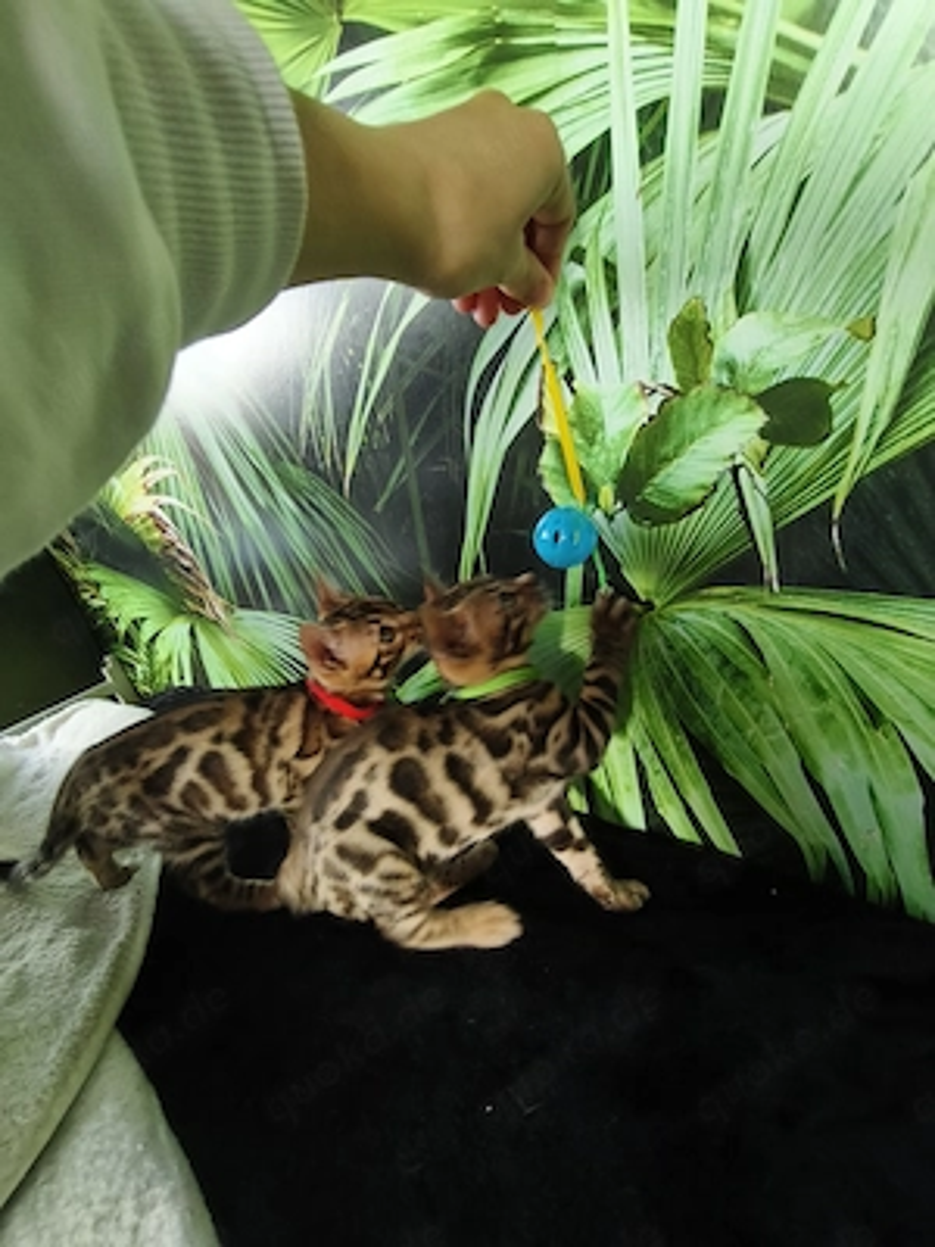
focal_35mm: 15
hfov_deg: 81.7
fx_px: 540
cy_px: 624
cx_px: 468
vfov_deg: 98.2
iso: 160
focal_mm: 1.91
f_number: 2.2
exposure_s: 1/50
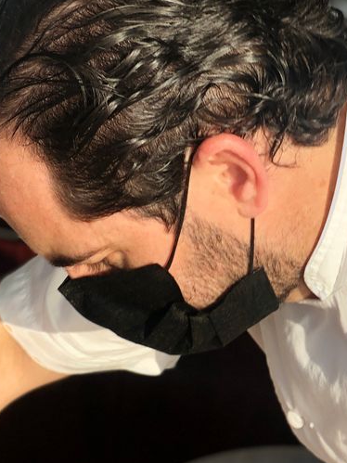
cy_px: 557
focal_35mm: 139
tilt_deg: -17.9
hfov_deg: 10.6
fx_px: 1859
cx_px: 19
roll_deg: -3.0
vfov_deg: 13.8
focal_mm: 6
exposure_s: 1/177
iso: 16
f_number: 2.4
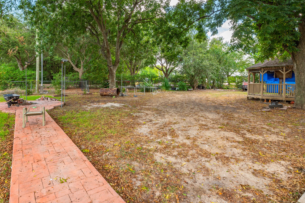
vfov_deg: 61.5
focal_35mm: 20
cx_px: 128
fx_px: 169
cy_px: 85
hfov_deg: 83.4
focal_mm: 16
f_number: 13
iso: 125
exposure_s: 1/30
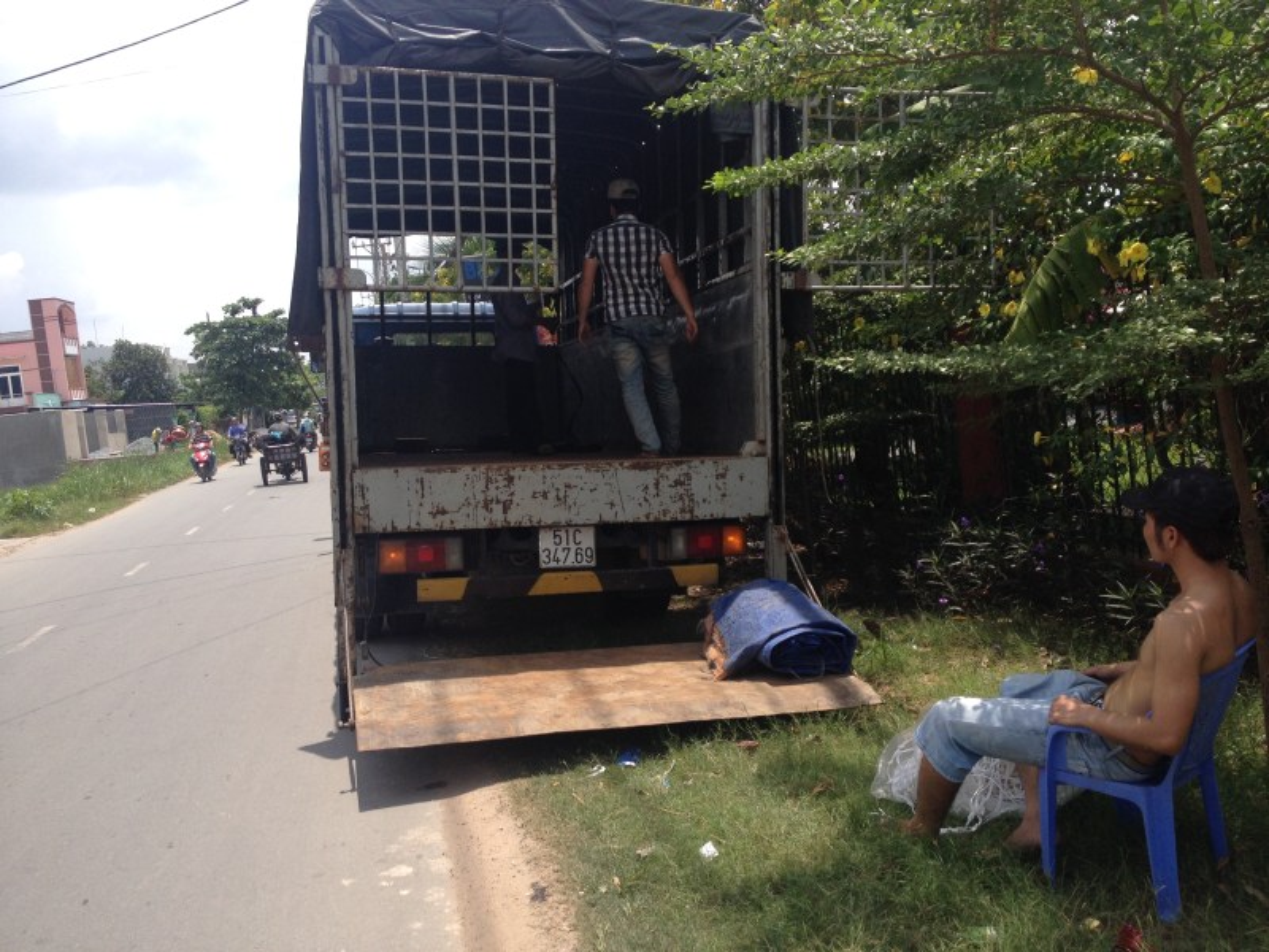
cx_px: 634
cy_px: 476
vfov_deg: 40.7
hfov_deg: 52.6
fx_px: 1283
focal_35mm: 35
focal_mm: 4.28
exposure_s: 1/1284
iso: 50
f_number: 2.4
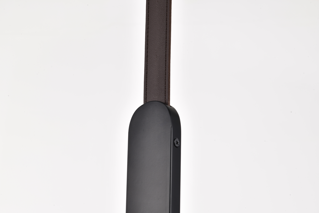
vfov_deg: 13.7
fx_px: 886
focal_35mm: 100
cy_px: 106
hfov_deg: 20.4
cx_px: 160
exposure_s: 1/40
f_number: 18
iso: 200
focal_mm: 100
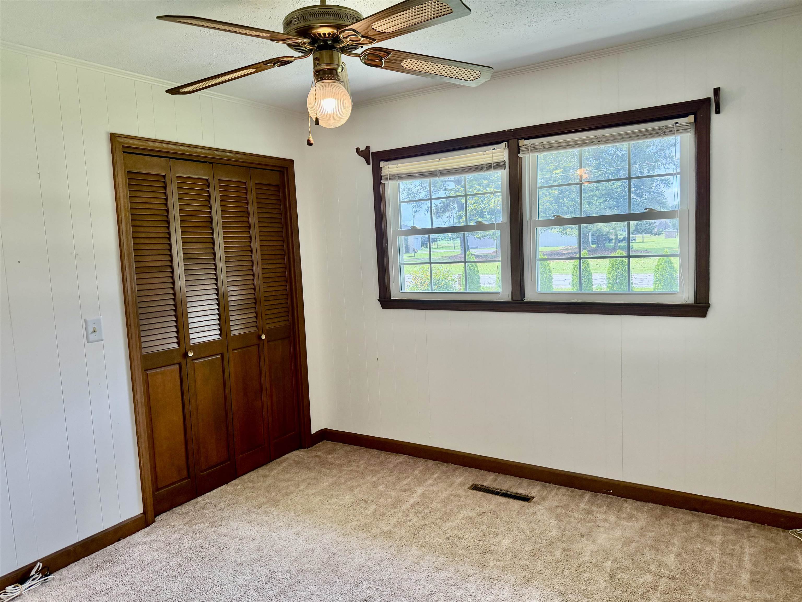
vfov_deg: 56.8
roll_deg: +3.2
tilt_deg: -5.2
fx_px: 556
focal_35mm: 24
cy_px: 301
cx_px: 401
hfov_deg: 71.6
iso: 200
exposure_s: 1/197
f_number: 1.78
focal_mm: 6.76
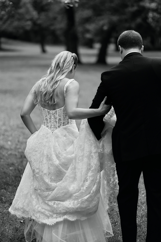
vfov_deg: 23.9
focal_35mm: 85
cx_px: 80
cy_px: 121
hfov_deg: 16.1
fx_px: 570
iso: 800
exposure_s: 1/6400
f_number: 1.8
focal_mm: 85
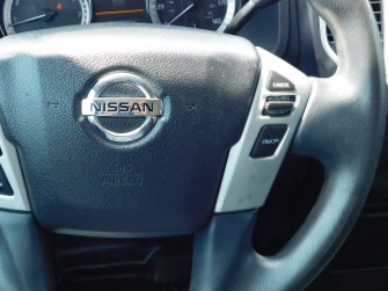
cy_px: 101
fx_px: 493
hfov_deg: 42.3
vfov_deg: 32.6
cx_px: 123
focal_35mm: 44
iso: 125
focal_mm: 4
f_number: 3
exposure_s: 1/80
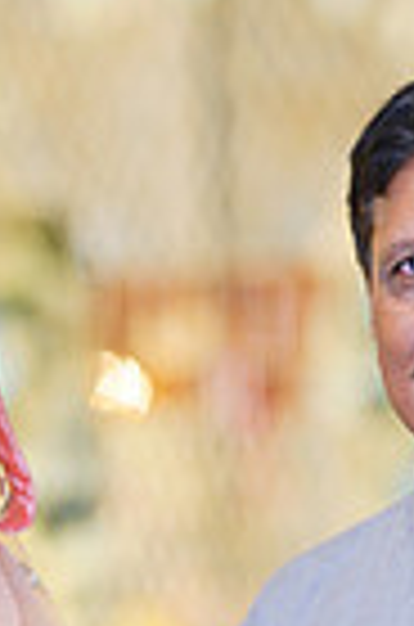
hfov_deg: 3.8
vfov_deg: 5.8
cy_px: 829
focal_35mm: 356
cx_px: 254
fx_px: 6171
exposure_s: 1/160
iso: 250
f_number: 1.8
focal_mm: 85
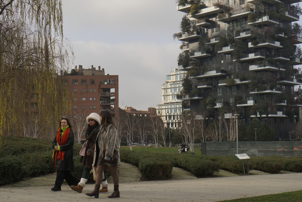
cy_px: 101
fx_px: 440
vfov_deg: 25.8
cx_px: 151
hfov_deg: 37.9
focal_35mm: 52
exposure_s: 1/400
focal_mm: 35
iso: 400
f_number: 11
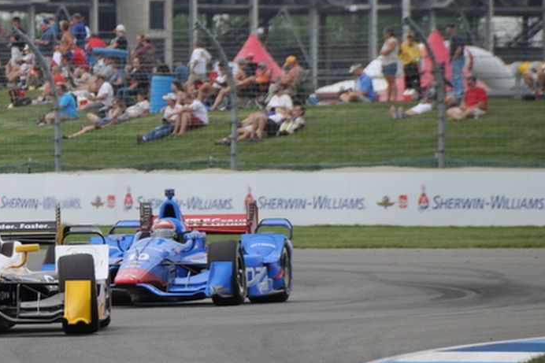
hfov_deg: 4.7
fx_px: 6568
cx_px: 158
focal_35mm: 434
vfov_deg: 3.2
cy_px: 166
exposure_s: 1/1000
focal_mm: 200
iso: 200
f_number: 5.6
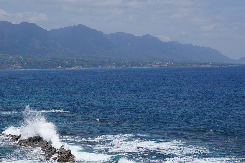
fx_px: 578
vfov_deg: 16.1
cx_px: 82
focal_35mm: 85
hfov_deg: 23.8
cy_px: 68
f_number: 8
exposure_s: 1/400
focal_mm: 40
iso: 100
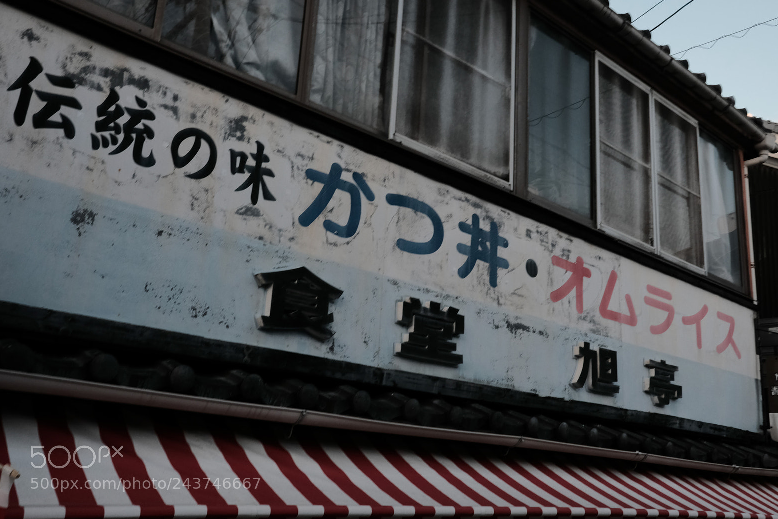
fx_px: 778
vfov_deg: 36.9
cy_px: 256
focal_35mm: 36
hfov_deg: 53.1
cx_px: 399
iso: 2000
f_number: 13
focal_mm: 23
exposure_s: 1/60
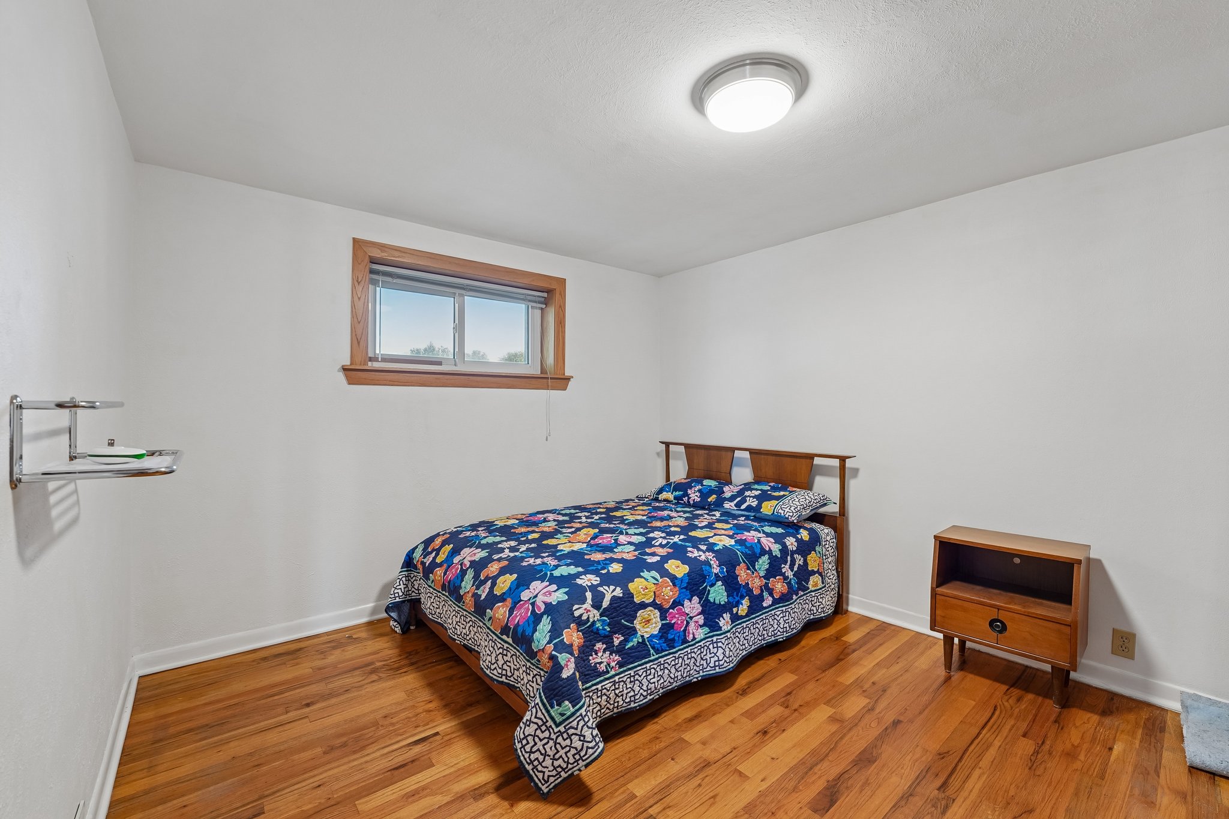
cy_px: 410
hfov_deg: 101.9
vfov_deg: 78.8
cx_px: 614
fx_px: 498
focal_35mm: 15
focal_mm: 14.6
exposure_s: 1/5
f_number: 8
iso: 400
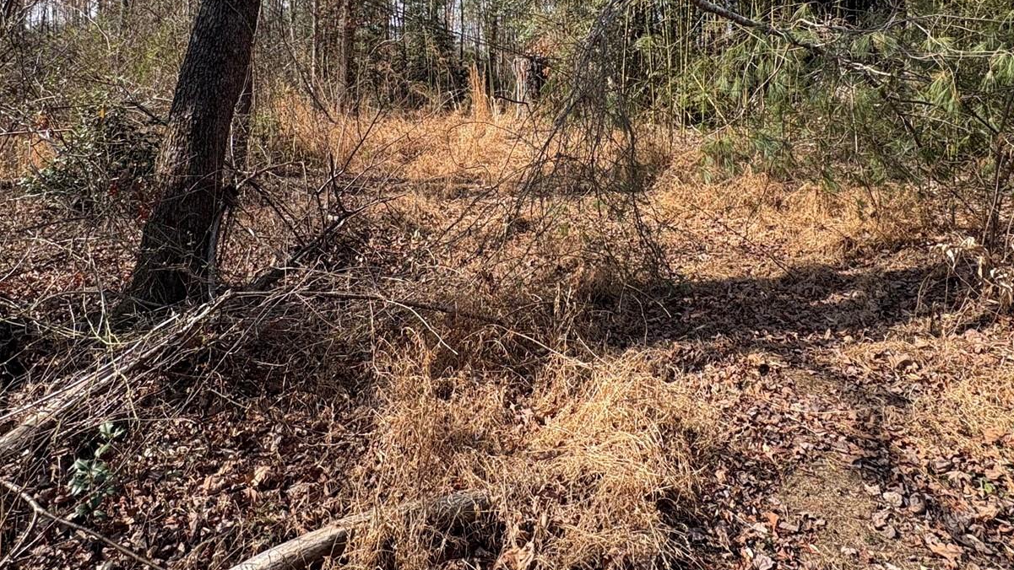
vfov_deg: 42.6
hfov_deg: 71.9
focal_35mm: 26
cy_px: 124
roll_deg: -4.5
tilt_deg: -1.9
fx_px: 699
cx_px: 485
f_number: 2.2
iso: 40
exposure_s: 1/498
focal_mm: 2.22
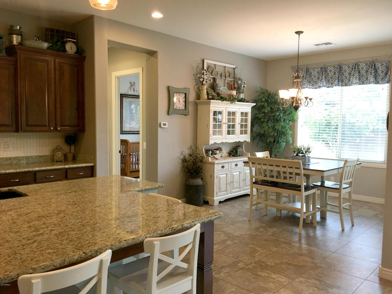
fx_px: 328
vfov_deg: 48.2
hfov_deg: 61.7
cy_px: 147
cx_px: 196
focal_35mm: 29
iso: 40
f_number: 2.2
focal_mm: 4.15
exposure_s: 1/30
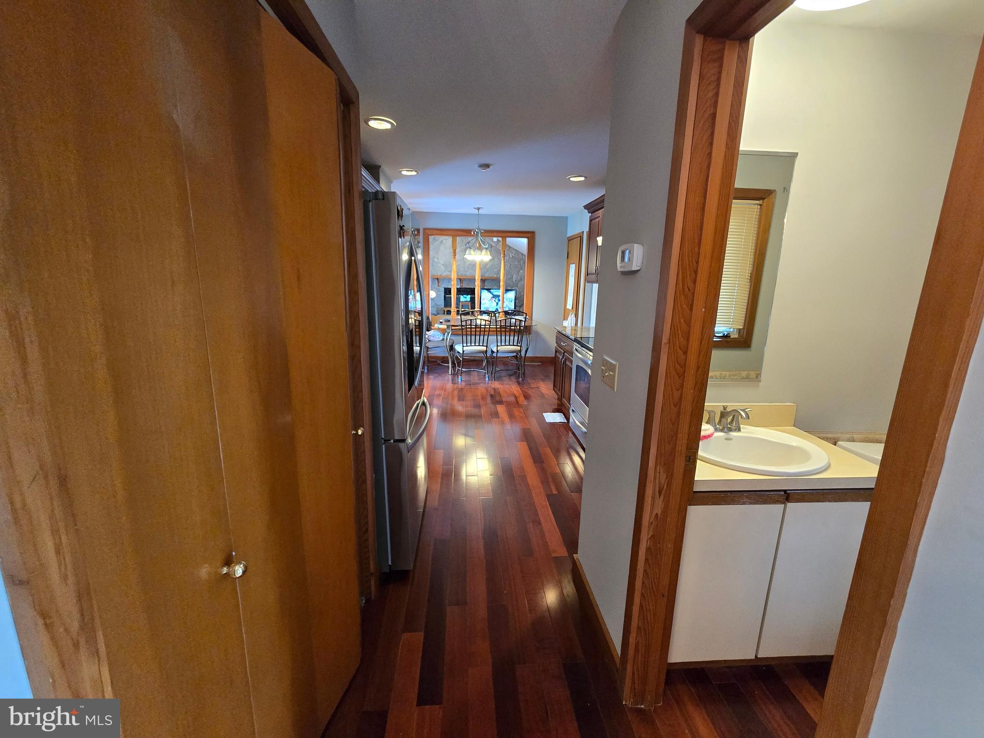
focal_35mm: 13
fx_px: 370
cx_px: 492
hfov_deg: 106.2
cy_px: 369
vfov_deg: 89.9
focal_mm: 2.2
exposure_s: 1/60
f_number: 2.2
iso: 800
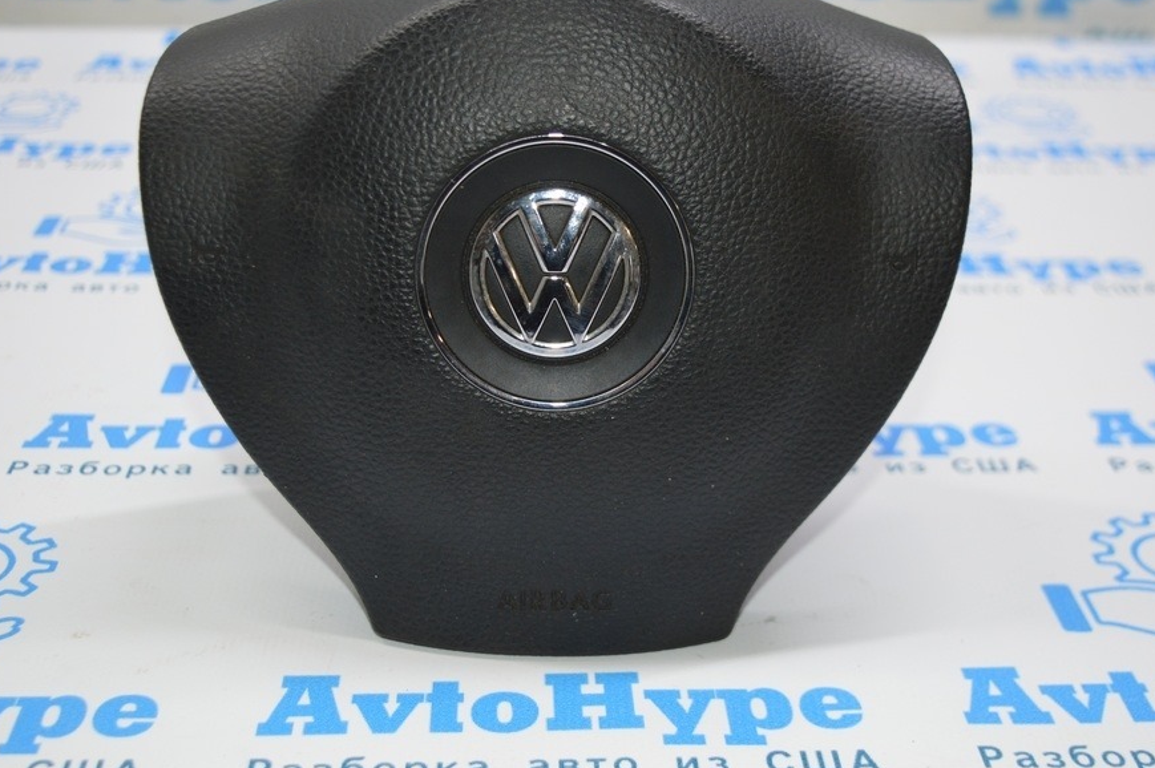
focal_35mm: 53
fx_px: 1699
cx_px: 557
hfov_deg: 37.5
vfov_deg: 25.5
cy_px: 332
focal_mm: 30
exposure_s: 1/60
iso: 500
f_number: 4.2
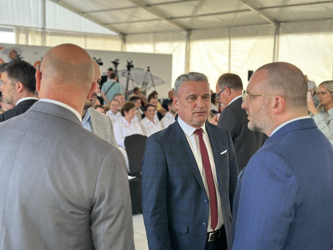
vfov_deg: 30.3
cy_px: 125
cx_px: 166
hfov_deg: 39.7
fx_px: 462
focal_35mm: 48
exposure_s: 1/123
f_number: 1.78
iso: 100
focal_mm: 6.86
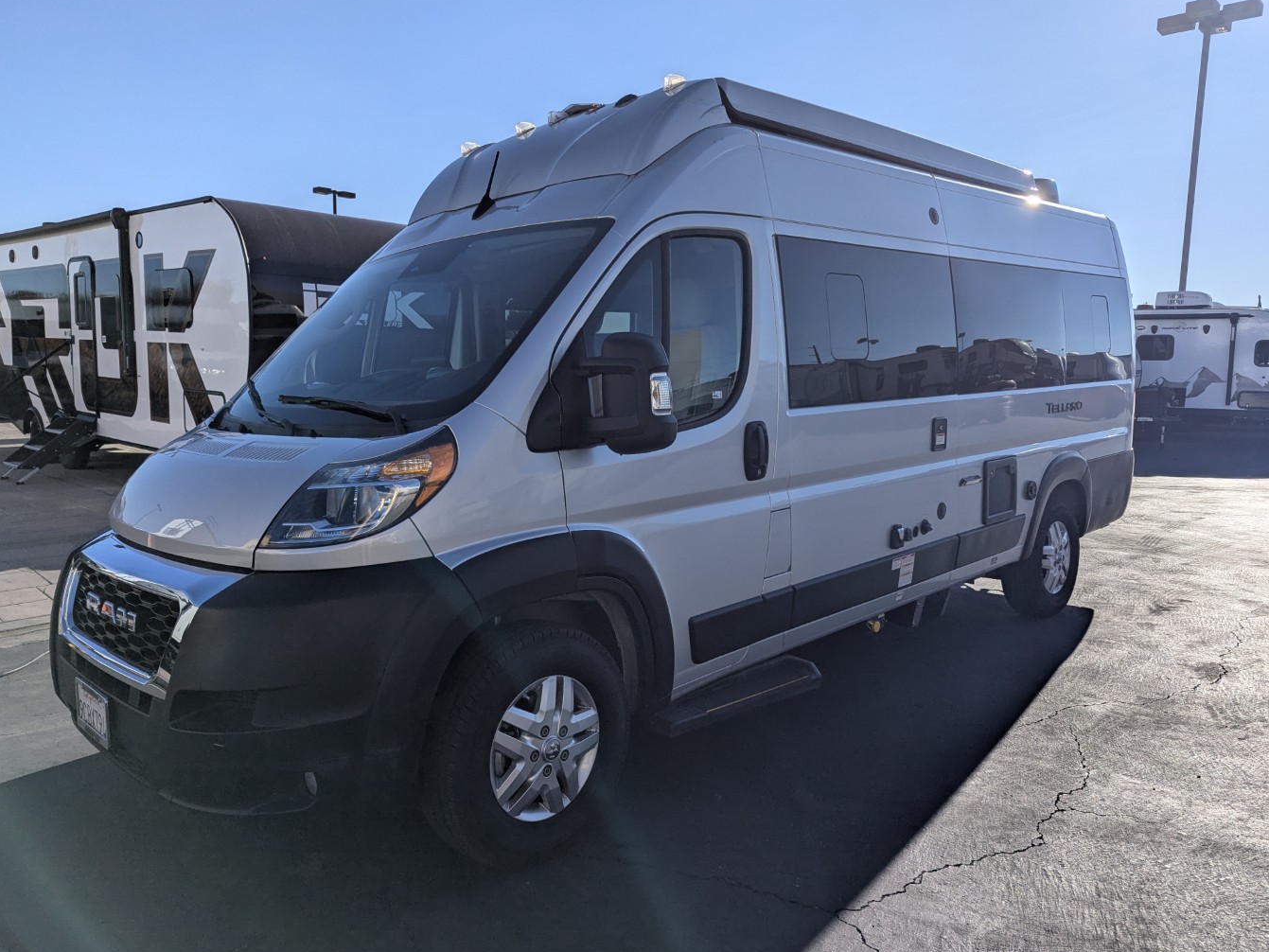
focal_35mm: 25
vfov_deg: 54.9
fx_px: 917
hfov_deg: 69.4
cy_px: 475
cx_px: 628
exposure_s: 1/4926
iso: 42
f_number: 1.85
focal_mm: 6.81
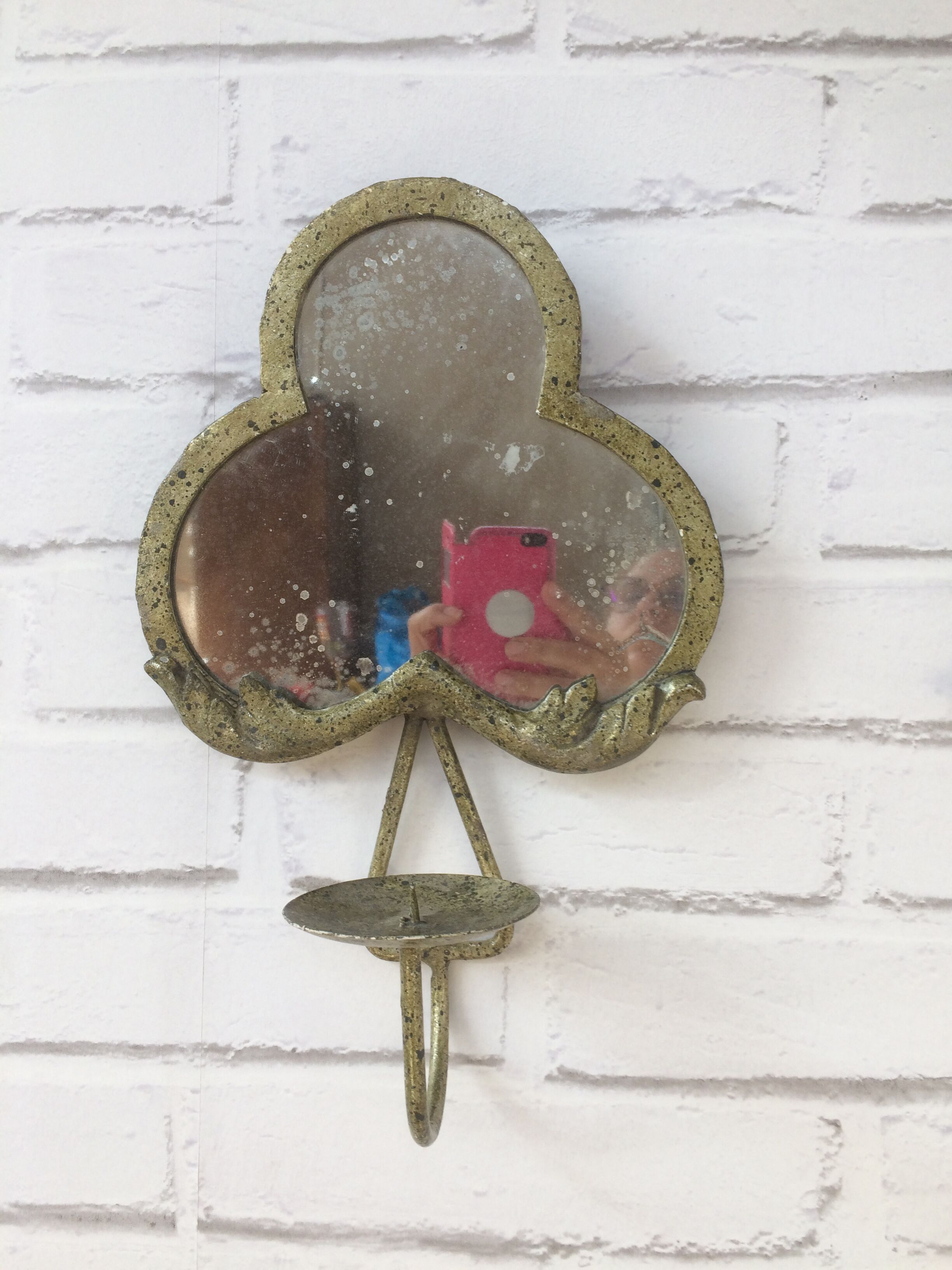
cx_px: 476
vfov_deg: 61.7
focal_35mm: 29
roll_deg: +1.8
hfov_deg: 48.2
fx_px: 1063
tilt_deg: -1.0
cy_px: 635
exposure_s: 1/100
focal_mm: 4.15
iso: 40
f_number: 2.2
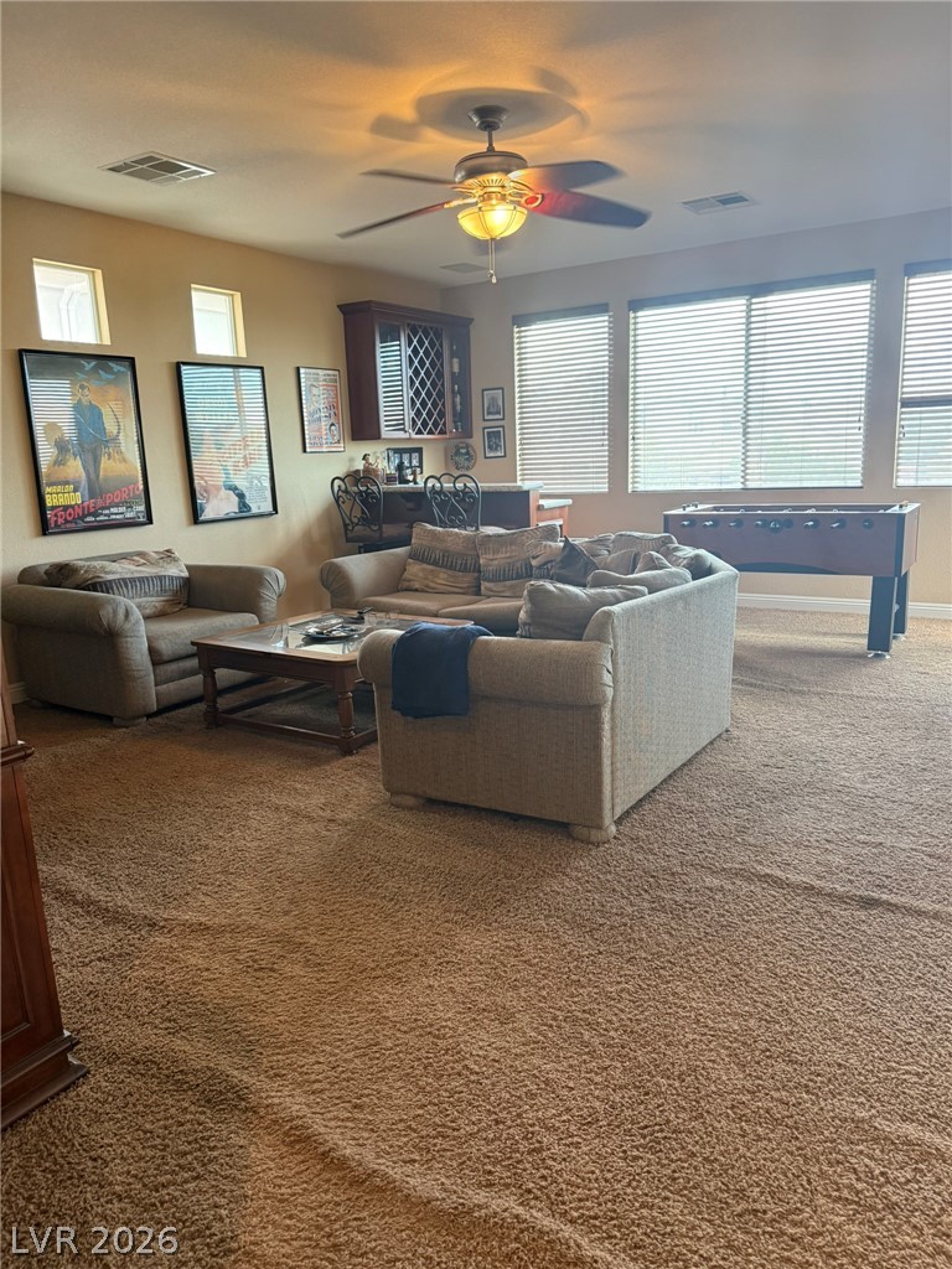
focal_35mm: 24
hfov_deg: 56.8
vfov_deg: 71.6
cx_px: 476
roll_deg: +2.2
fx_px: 880
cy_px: 634
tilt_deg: -10.7
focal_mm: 6.76
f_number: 1.78
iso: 400
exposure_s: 1/60
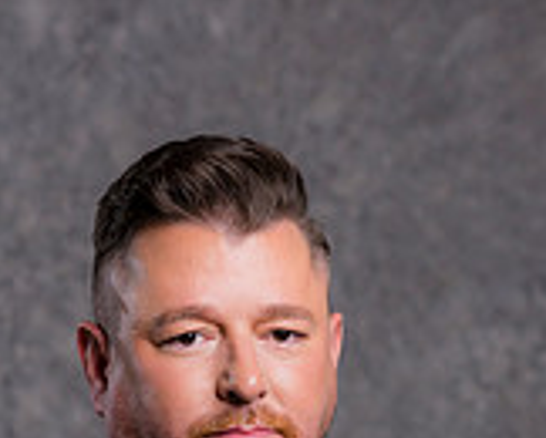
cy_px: 721
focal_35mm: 221
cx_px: 222
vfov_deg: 6.9
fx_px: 3576
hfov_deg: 8.7
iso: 100
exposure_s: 1/200
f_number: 5
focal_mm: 85
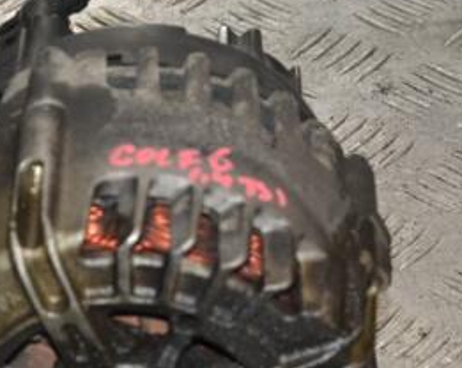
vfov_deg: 7.7
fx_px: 2744
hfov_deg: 9.6
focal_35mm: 201
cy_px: 301
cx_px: 69
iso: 800
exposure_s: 1/200
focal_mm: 62
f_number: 8
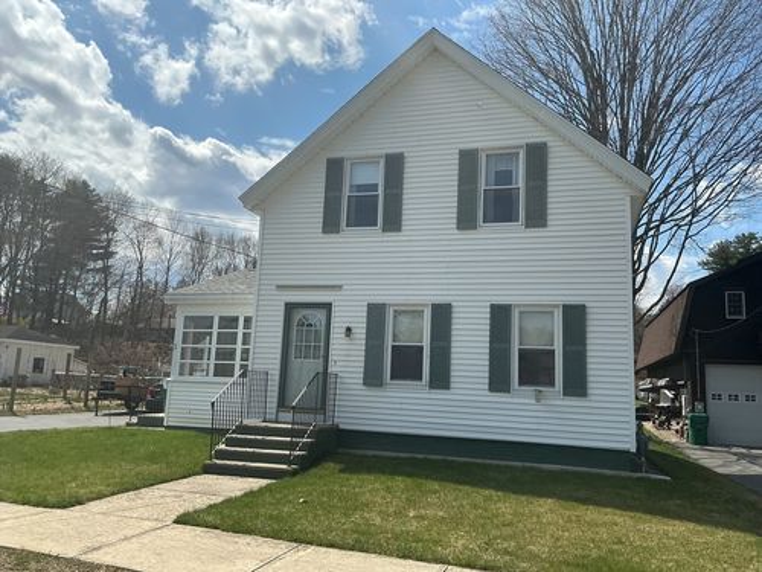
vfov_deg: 48.2
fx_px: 638
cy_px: 286
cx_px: 381
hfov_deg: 61.7
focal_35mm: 29
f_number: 1.8
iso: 25
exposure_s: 1/2801
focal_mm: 3
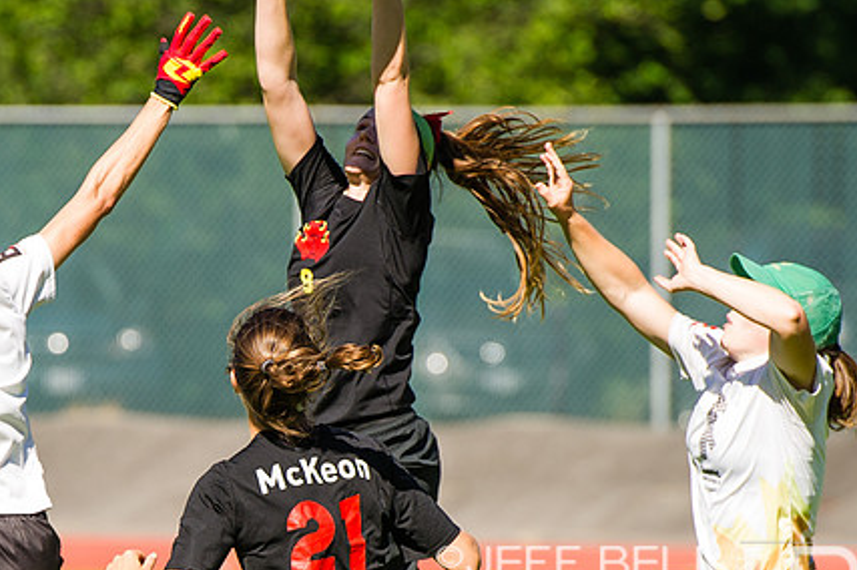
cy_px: 509
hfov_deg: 3.7
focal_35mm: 565
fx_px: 13439
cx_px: 178
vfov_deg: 2.4
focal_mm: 200
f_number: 4
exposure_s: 1/1250
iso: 200
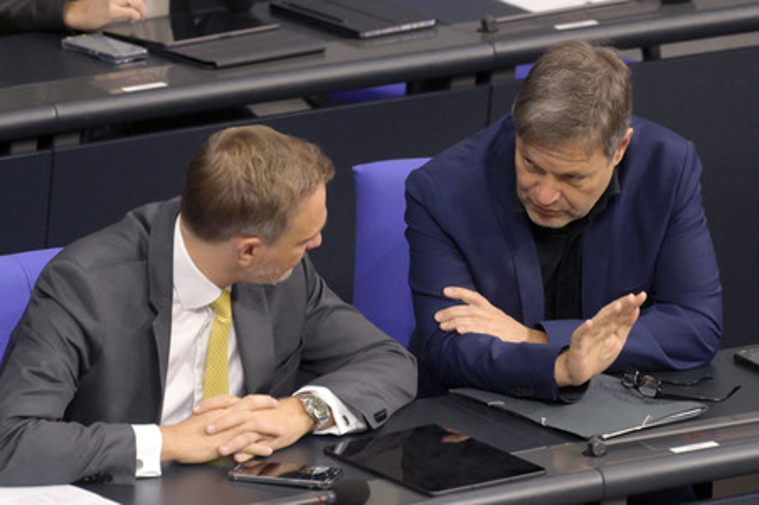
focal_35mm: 360
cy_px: 252
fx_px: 7584
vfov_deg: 3.8
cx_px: 380
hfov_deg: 5.7
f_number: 5.6
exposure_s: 1/320
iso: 12800
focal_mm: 360
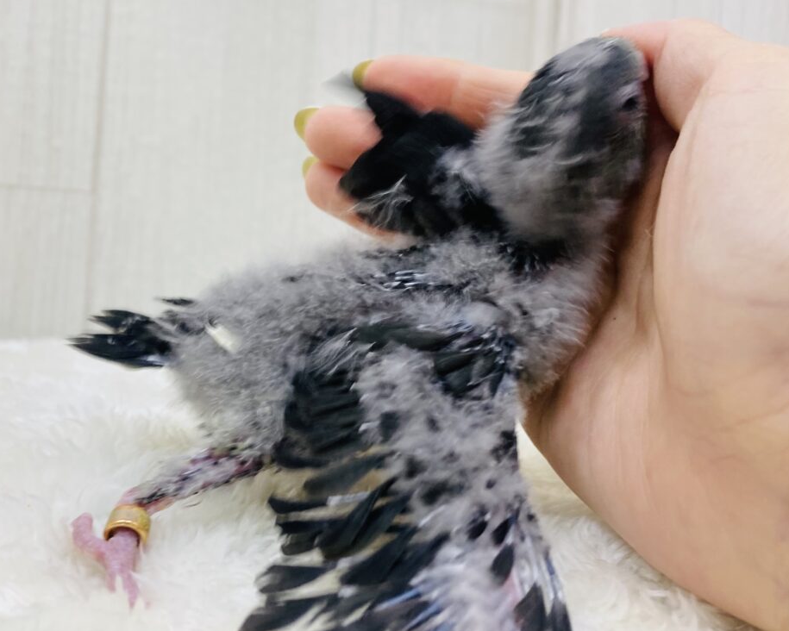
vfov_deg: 45.6
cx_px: 402
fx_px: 747
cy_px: 264
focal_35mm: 32
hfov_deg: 55.7
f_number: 1.8
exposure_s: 1/100
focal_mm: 4.25
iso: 100
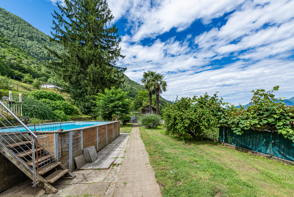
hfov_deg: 104.2
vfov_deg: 81.3
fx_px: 114
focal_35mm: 14
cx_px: 147
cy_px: 98
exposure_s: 1/250
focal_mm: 14
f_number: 9
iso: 100
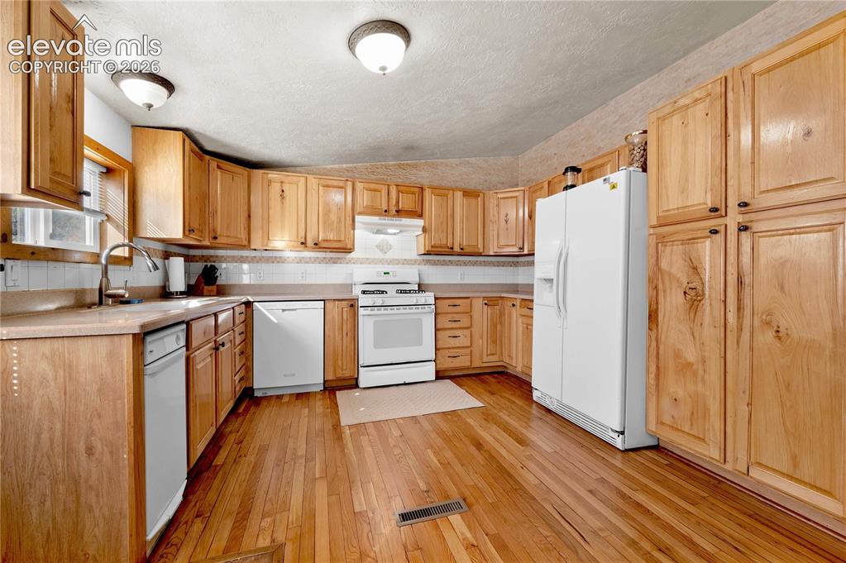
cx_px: 423
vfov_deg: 81.1
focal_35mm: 14
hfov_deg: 104.3
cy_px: 282
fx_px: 329
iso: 640
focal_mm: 14
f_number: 14
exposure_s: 1/3
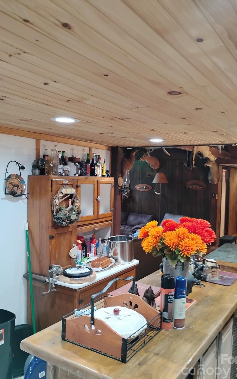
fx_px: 310
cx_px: 122
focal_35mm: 30
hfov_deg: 41.8
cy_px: 190
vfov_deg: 62.9
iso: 997
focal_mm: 4.26
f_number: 1.8
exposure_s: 1/30
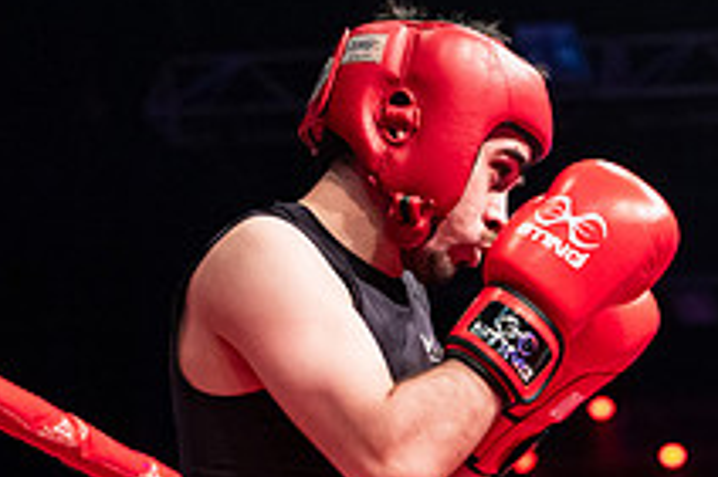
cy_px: 580
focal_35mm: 137
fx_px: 2730
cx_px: 894
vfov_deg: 9.8
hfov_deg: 14.4
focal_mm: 50
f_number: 2.8
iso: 4000
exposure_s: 1/1000
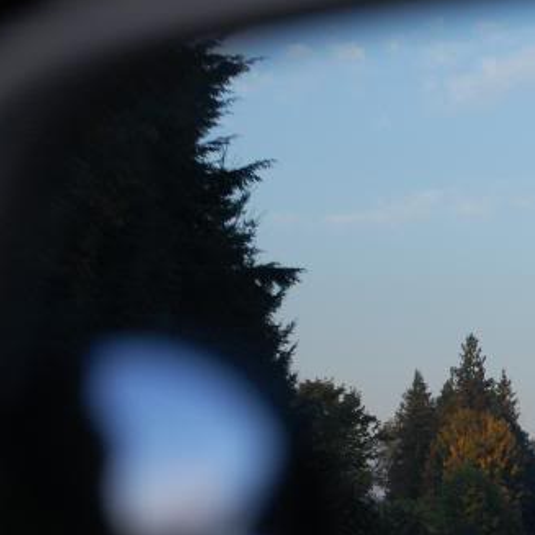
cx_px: 587
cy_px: 290
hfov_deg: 10.1
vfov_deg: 10.2
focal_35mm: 171
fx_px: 2991
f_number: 5.6
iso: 280
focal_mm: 55
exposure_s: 1/125
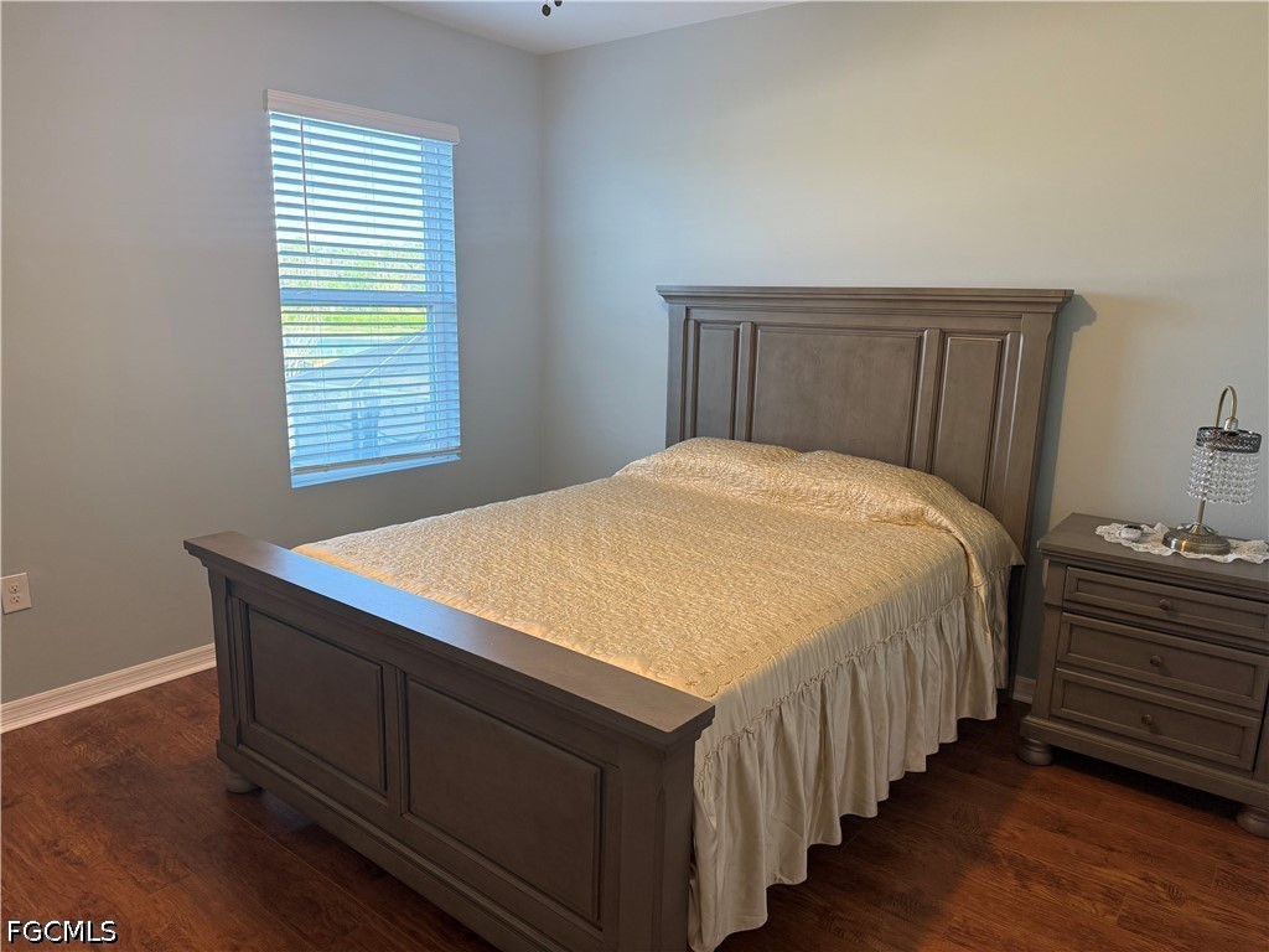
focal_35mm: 24
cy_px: 476
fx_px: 880
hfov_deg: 71.6
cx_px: 634
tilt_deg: -11.5
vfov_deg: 56.8
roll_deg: -1.7
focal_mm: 6.76
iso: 200
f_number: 1.78
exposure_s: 1/120
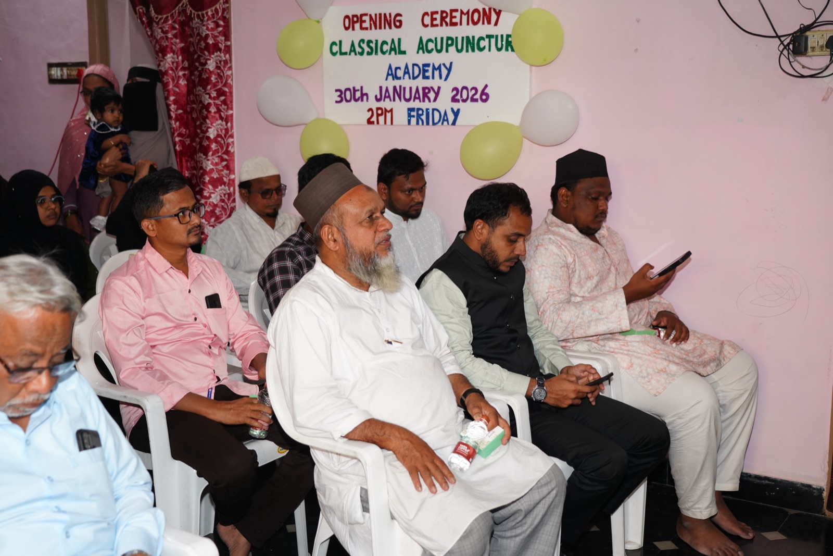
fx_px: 995
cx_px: 416
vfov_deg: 31.2
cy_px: 278
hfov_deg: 45.4
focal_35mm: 43
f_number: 4
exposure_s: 1/125
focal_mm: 43
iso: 1250
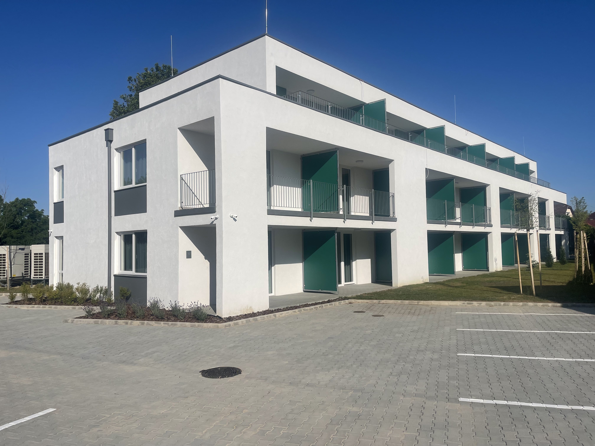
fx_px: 430
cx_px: 298
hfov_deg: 69.4
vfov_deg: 54.9
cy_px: 223
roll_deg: +1.1
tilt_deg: +2.1
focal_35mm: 25
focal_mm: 5.1
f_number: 1.6
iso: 32
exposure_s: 1/10989
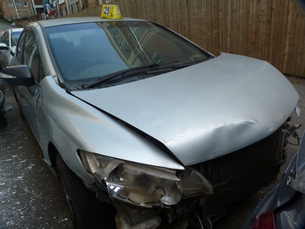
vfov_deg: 54.9
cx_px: 152
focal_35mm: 25
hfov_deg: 69.4
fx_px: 220
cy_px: 114
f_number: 3.6
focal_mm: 4.5
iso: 80
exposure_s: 1/100
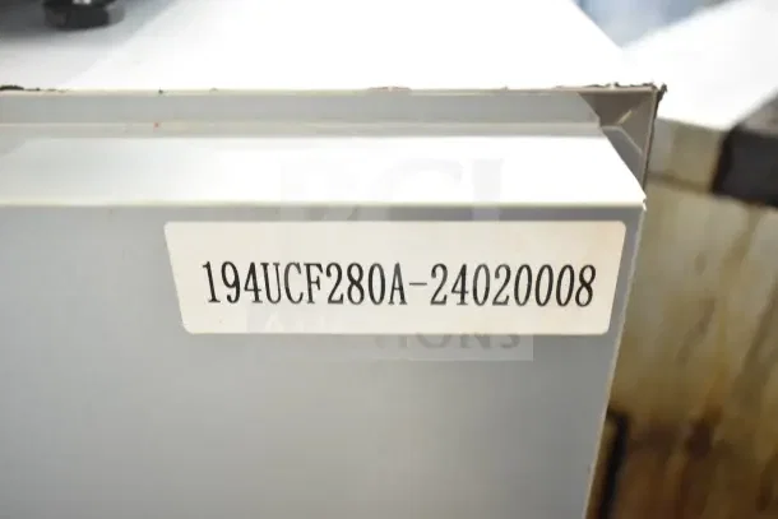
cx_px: 389
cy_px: 260
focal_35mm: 33
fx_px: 713
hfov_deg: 57.2
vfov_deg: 40.0
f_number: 3.8
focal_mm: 22
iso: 1100
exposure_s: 1/40
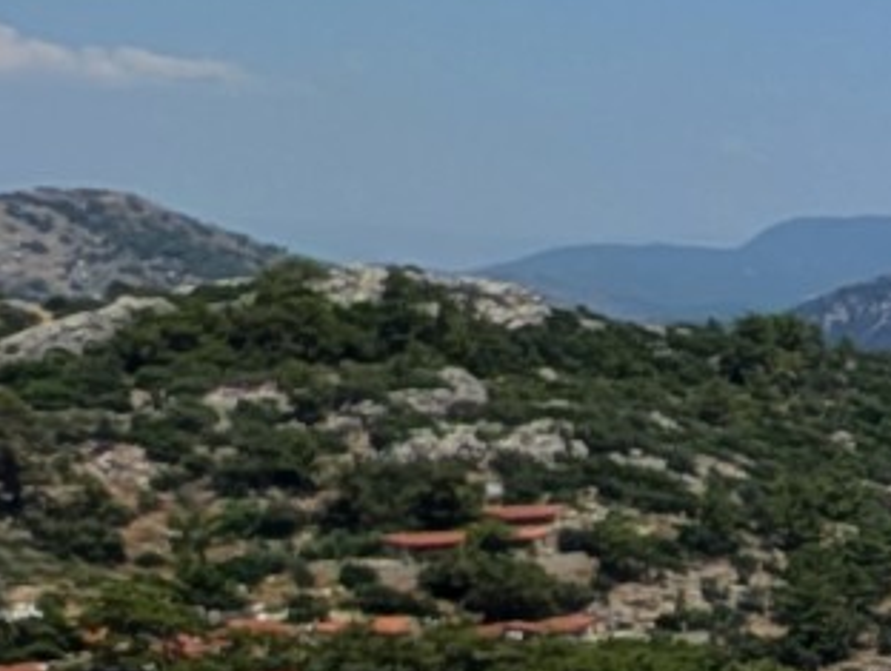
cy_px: 922
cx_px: 2807
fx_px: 1985
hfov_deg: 10.7
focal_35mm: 77
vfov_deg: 17.7
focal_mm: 2.02
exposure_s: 1/4184
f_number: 1.7
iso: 53
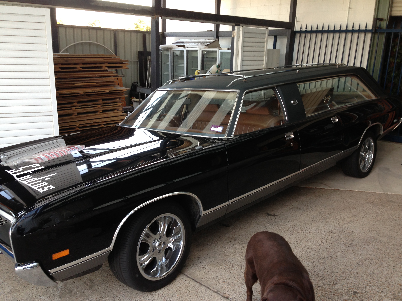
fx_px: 383
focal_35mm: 33
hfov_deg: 55.4
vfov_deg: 42.9
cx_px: 201
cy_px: 150
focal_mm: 4.13
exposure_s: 1/30
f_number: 2.4
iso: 64
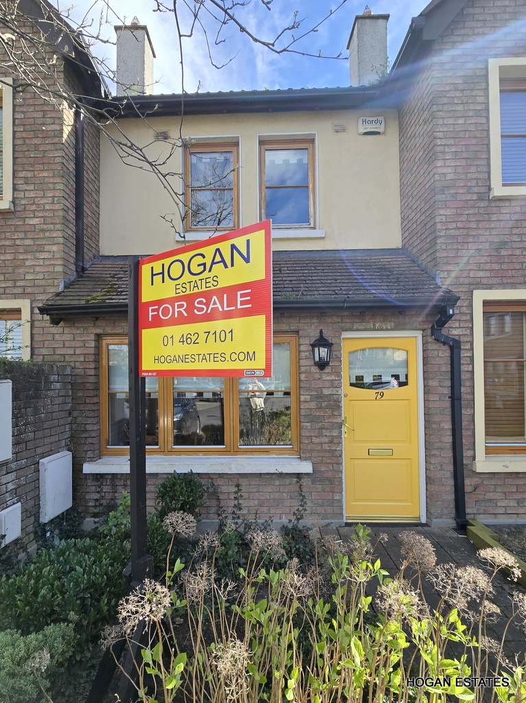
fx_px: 264
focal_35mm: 13
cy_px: 352
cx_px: 263
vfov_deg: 106.2
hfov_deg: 89.9
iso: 50
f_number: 2.2
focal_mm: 2.2
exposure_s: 1/1036
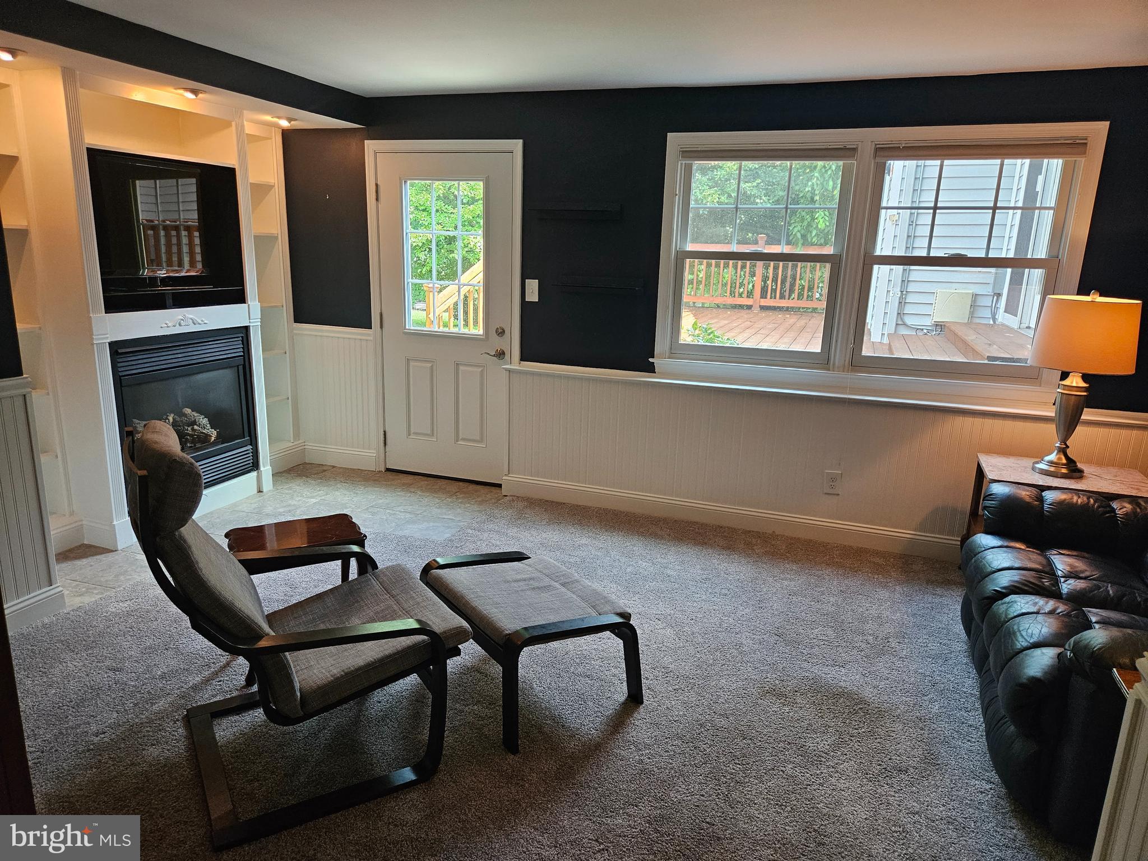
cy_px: 430
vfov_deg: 58.9
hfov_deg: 73.9
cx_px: 574
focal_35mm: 23
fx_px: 763
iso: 320
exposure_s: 1/120
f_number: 1.8
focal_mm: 5.4
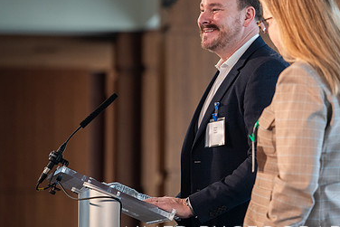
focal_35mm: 270
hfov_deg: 7.6
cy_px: 76
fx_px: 2551
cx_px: 246
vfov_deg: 5.1
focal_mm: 175
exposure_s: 1/200
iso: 800
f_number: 2.8
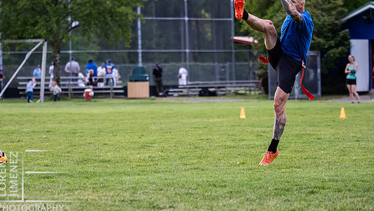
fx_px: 2212
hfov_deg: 9.7
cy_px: 74
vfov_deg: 5.5
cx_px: 188
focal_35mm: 223
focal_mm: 95
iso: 1250
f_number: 2.8
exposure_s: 1/1250
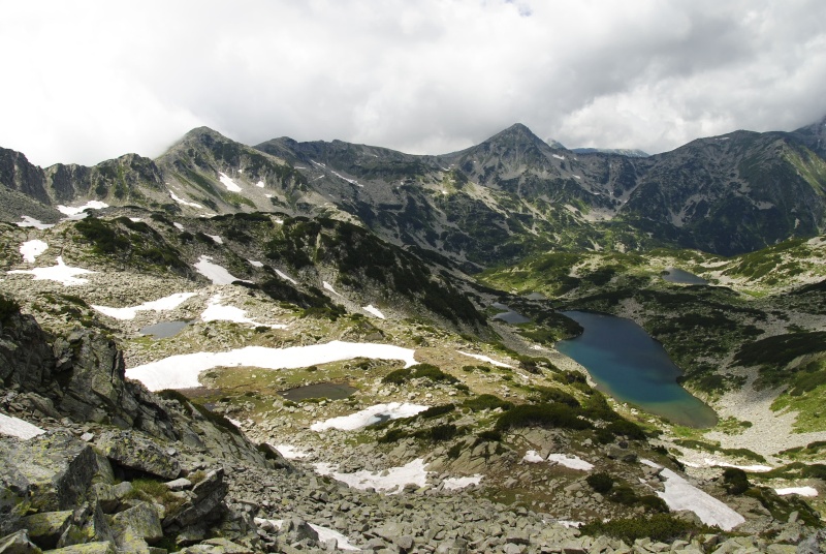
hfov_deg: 67.3
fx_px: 620
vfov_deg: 48.1
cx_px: 413
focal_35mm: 27
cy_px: 277
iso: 100
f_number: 8
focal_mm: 18
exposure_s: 1/160
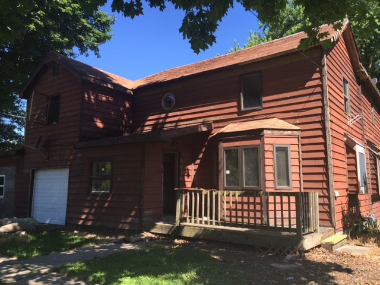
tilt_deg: +8.5
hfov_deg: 61.7
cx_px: 190
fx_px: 318
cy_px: 142
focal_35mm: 29
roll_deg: -1.2
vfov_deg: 48.2
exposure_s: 1/573
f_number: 2.2
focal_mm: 4.15
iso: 32
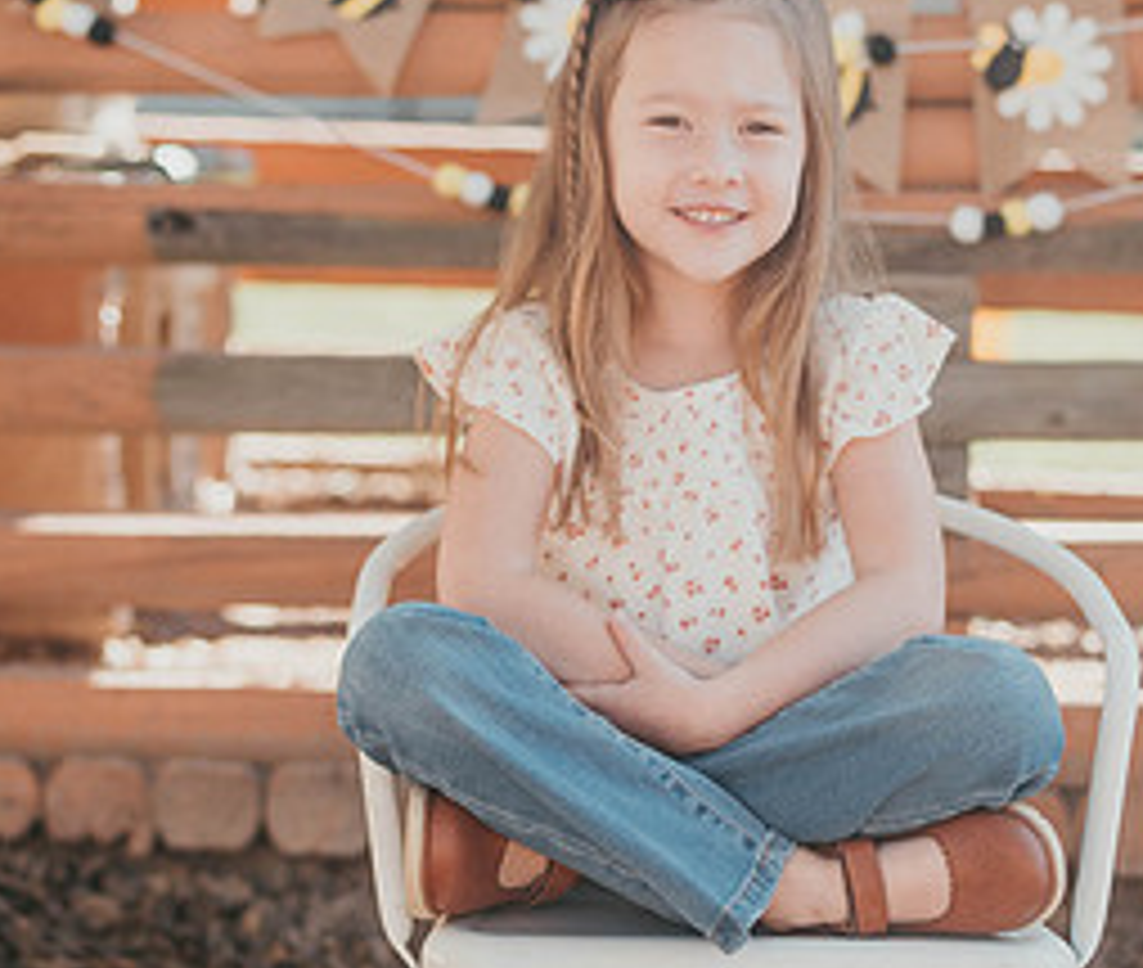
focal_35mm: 96
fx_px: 3322
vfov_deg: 16.6
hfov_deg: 19.5
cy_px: 441
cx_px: 545
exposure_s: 1/1600
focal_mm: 35
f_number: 1.6
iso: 64
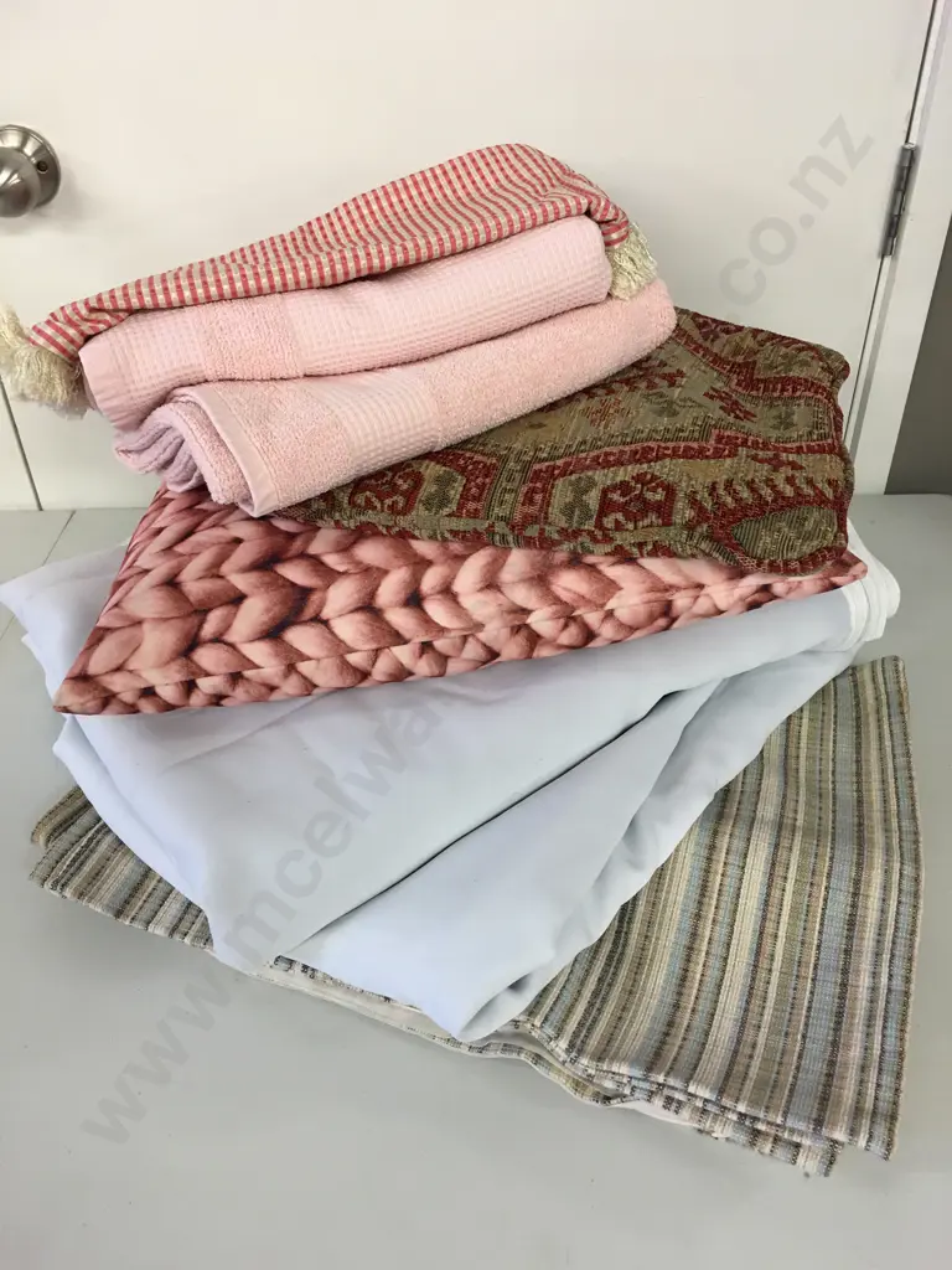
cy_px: 635
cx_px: 476
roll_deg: +0.4
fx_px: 1063
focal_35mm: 29
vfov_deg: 61.7
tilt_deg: -36.3
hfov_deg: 48.2
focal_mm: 4.15
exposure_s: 1/33
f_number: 2.2
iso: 50
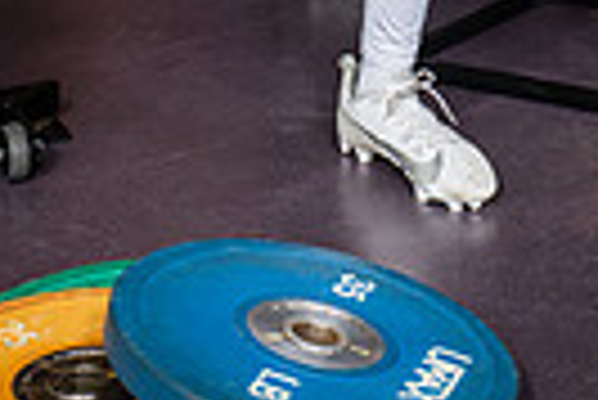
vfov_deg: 8.8
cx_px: 364
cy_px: -571
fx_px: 2361
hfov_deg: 14.4
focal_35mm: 142
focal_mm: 42
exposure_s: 1/250
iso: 800
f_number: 7.1
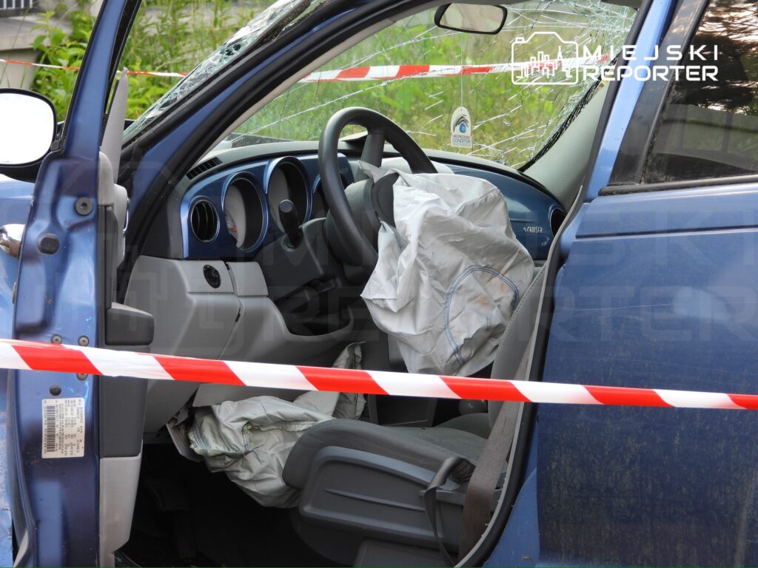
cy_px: 284
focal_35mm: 185
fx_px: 4051
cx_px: 379
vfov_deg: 8.0
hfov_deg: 10.7
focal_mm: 33.2
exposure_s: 1/80
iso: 100
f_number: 4.5
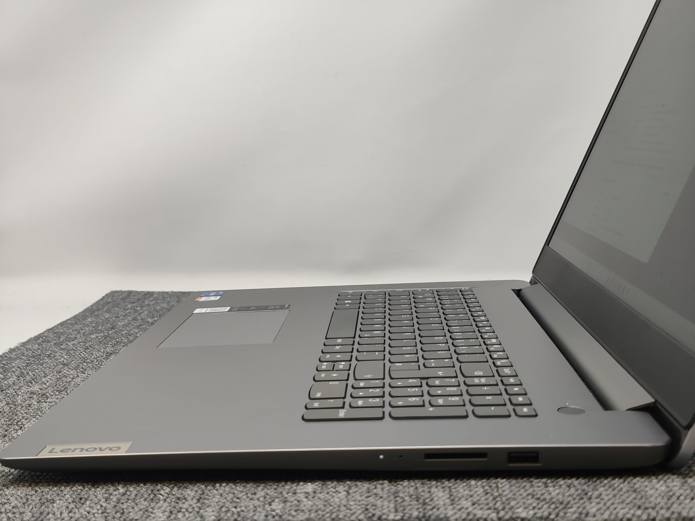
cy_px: 260
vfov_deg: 31.5
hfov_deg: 41.2
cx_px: 348
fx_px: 924
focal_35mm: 46
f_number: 1.7
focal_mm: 6.07
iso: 200
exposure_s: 1/100
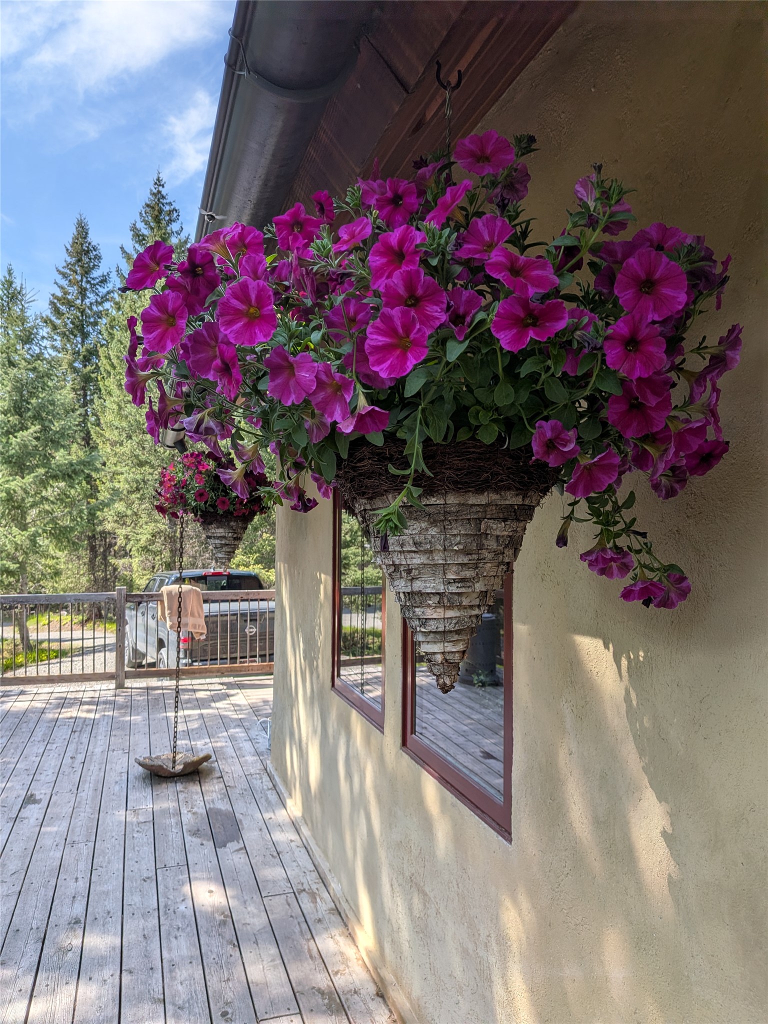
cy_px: 512
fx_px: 710
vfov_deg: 71.6
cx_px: 384
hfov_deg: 56.8
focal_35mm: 24
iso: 31
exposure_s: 1/906
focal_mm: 4.53
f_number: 1.7
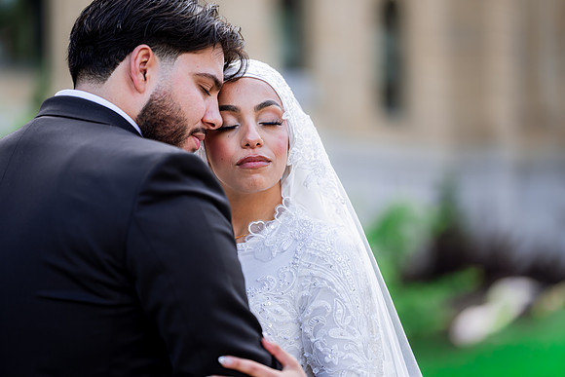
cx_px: 282
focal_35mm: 116
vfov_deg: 11.8
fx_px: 1821
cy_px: 188
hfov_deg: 17.6
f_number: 2
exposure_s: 1/800
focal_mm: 116
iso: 200
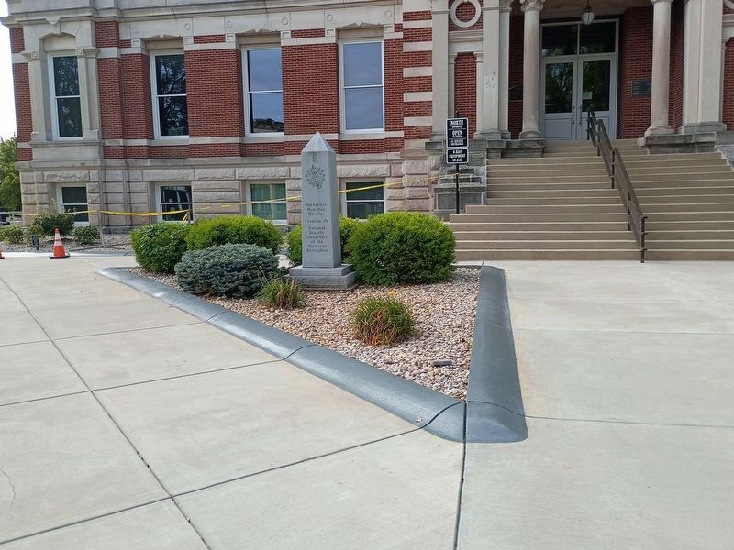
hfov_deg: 61.7
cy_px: 275
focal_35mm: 29
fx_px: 615
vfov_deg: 48.2
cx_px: 367
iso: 100
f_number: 1.8
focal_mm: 4.27
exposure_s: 1/358
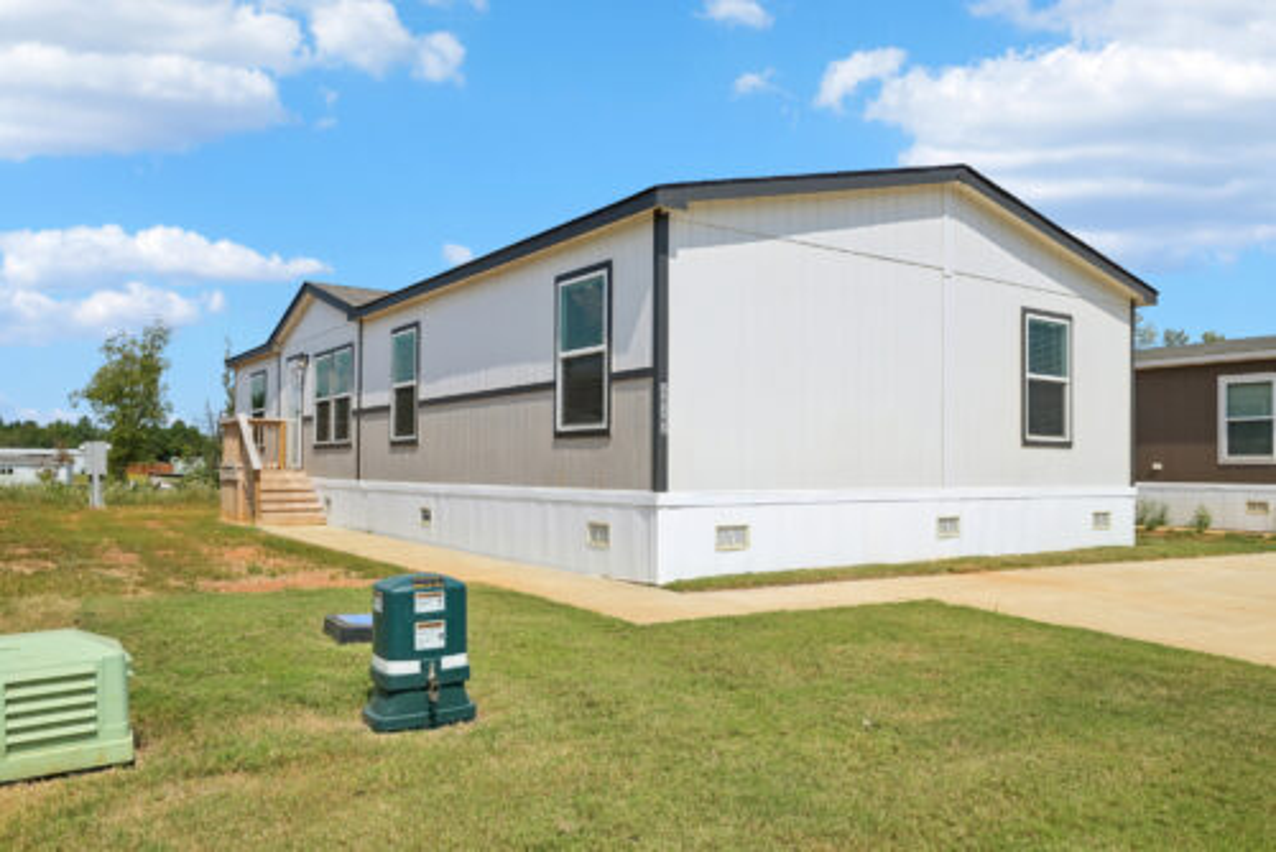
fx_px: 887
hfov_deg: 71.5
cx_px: 638
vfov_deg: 51.3
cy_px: 426
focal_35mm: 25
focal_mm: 25
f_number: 8
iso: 400
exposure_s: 1/3200
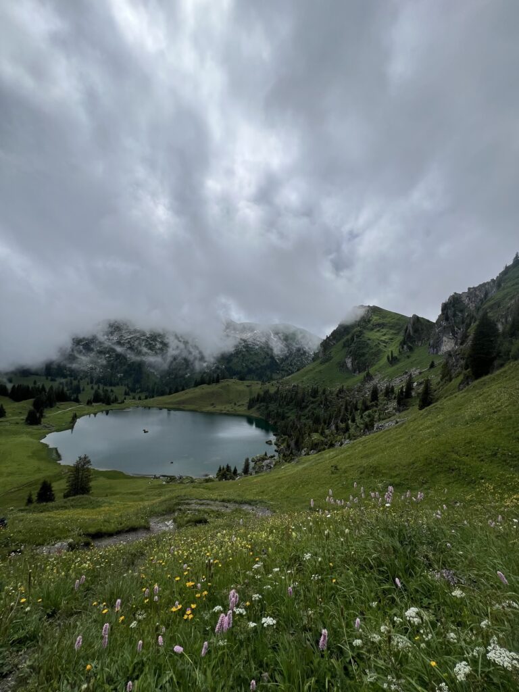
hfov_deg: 89.9
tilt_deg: +3.7
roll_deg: -2.6
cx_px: 260
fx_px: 260
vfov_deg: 106.2
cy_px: 346
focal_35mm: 13
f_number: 1.8
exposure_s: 1/4386
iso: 40
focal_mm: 1.57
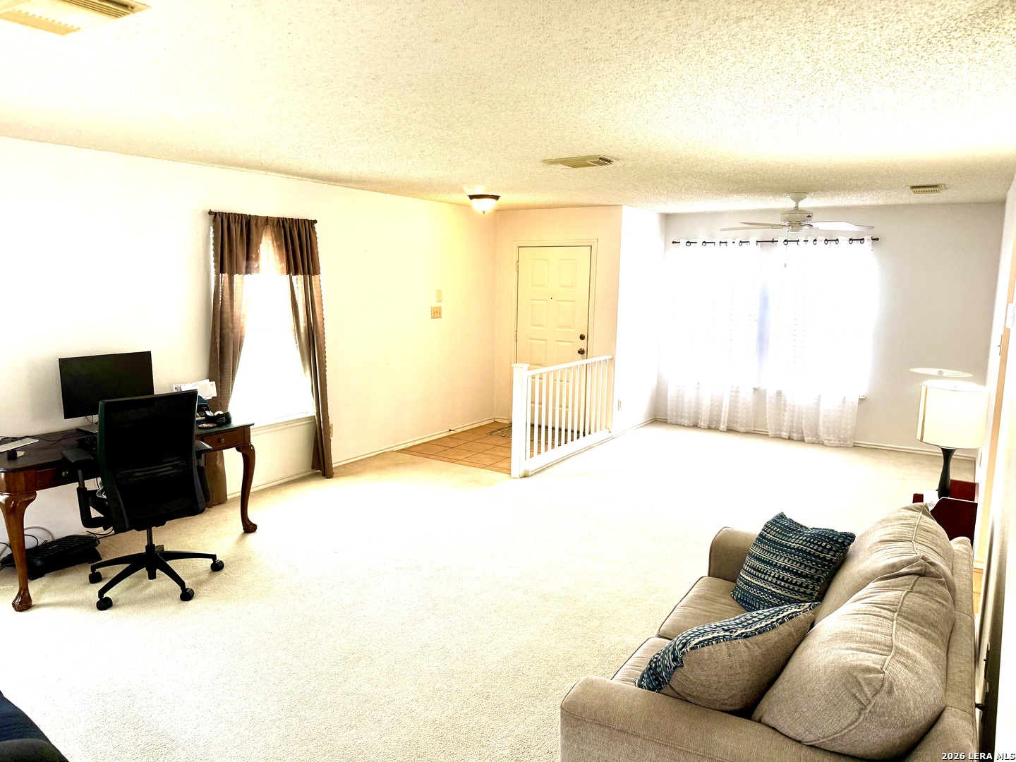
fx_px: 704
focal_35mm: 24
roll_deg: -1.4
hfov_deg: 71.6
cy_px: 381
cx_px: 508
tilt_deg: -8.1
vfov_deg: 56.8
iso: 125
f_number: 1.78
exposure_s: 1/120
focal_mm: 6.76
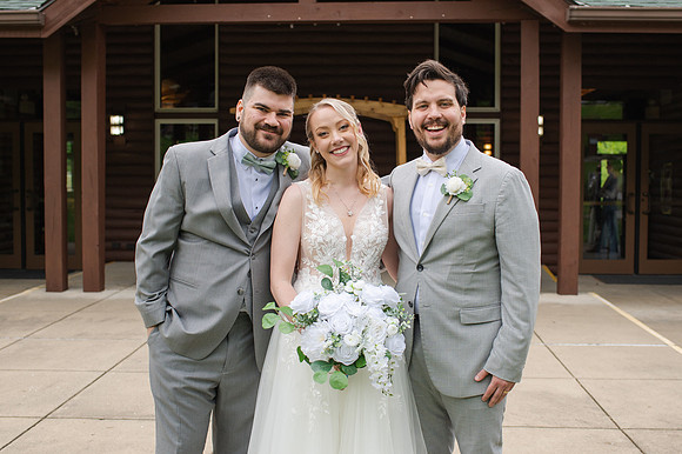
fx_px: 859
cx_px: 350
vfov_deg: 29.6
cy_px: 223
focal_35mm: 45
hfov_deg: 43.3
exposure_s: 1/640
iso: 320
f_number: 3.5
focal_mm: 35
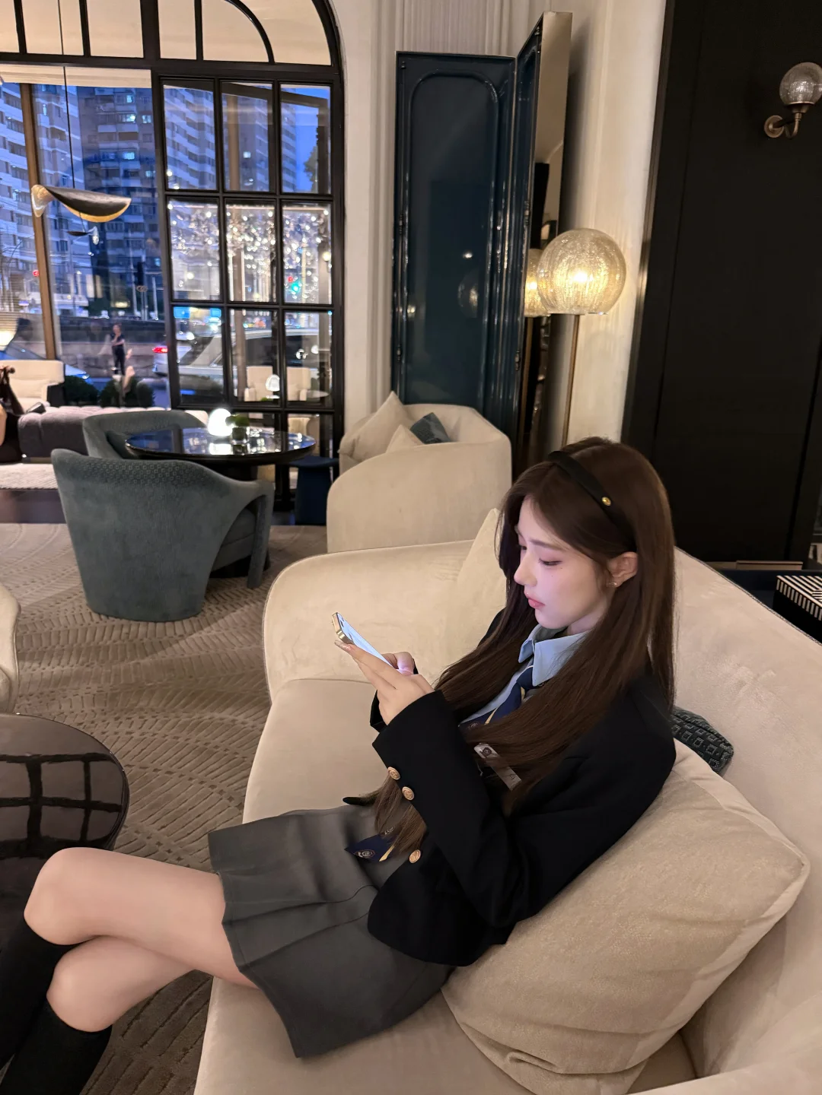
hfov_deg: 56.8
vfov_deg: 71.6
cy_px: 548
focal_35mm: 24
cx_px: 411
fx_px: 760
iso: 1000
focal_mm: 6.76
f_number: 1.78
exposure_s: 1/25
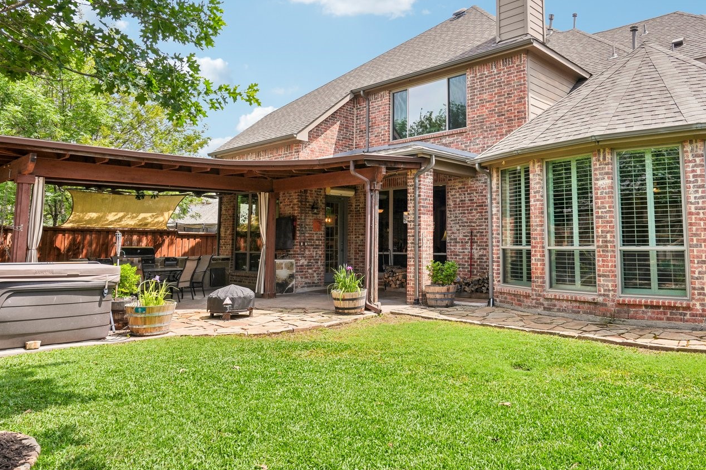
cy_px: 183
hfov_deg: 68.6
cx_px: 429
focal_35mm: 26
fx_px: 510
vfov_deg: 49.2
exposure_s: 1/200
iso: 100
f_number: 8
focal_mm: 16
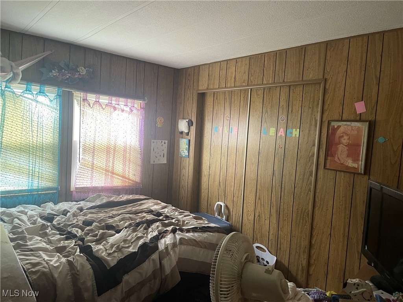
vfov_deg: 54.9
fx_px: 291
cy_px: 151
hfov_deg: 69.4
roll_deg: -3.4
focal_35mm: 25
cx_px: 202
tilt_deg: -4.7
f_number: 1.6
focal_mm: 5.1
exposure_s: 1/60
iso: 320
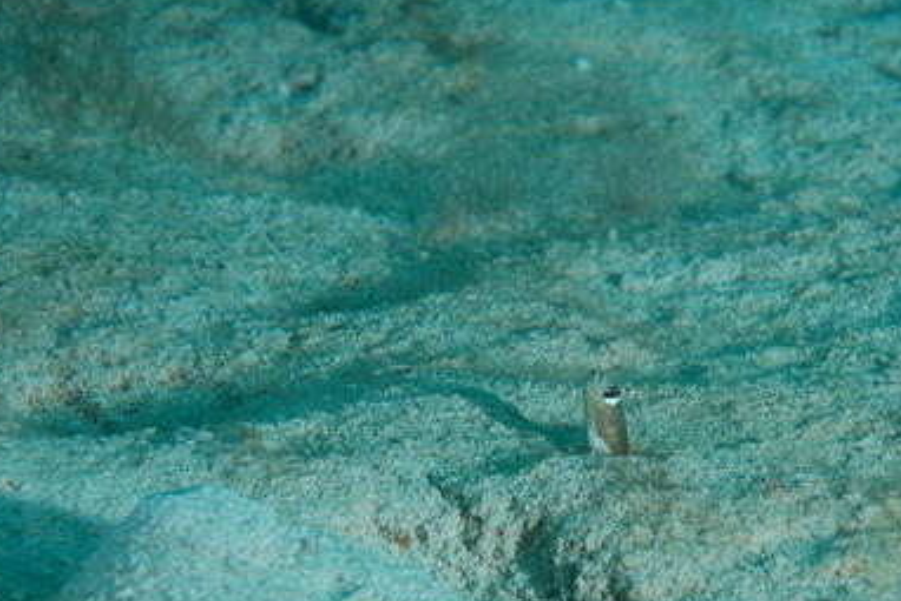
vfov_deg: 7.8
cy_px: 455
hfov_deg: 11.7
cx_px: 606
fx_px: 4406
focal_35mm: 176
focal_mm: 70
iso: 100
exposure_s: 1/125
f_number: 10
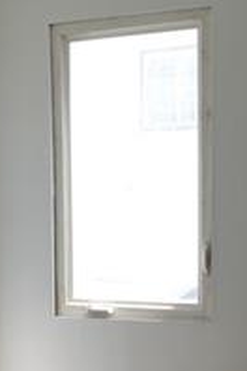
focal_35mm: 93
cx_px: 133
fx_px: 957
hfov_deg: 14.7
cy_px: 371
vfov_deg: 21.2
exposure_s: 1/60
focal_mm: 24
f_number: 4
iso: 100
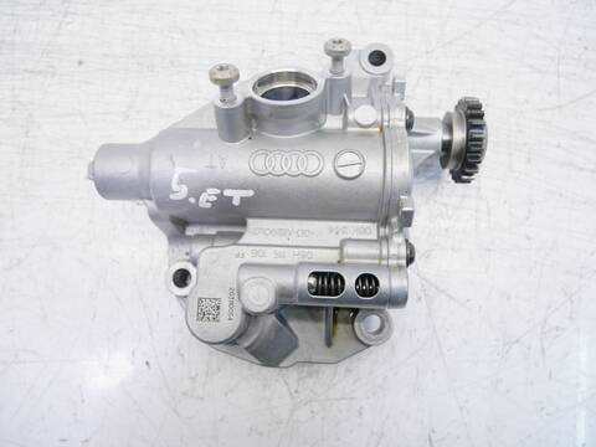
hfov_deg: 67.3
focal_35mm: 26
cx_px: 298
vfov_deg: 53.1
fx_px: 448
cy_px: 224
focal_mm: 13
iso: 200
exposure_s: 1/60
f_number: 3.5
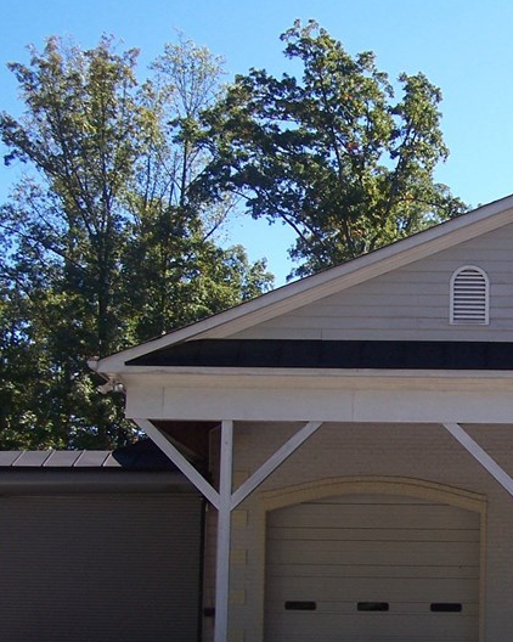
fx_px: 1367
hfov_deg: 20.7
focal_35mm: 72
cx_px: 478
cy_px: 434
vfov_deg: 26.3
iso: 80
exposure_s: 1/750
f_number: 2.8
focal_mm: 6.3
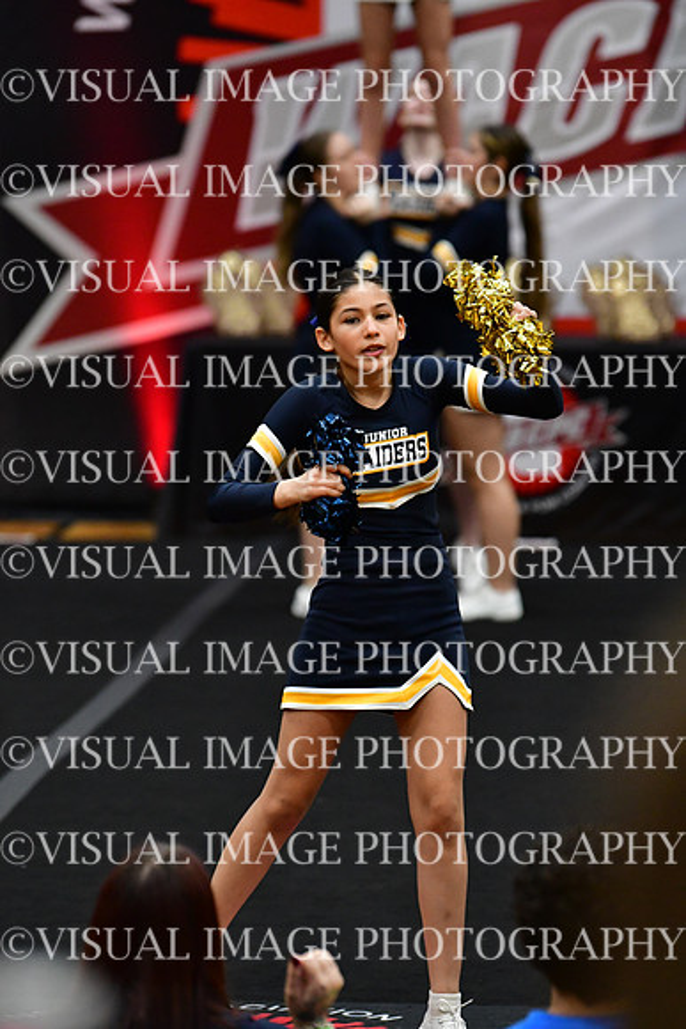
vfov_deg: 8.6
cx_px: 343
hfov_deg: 5.7
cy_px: 514
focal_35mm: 240
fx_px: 6855
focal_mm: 160
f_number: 2.8
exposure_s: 1/800
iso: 4000
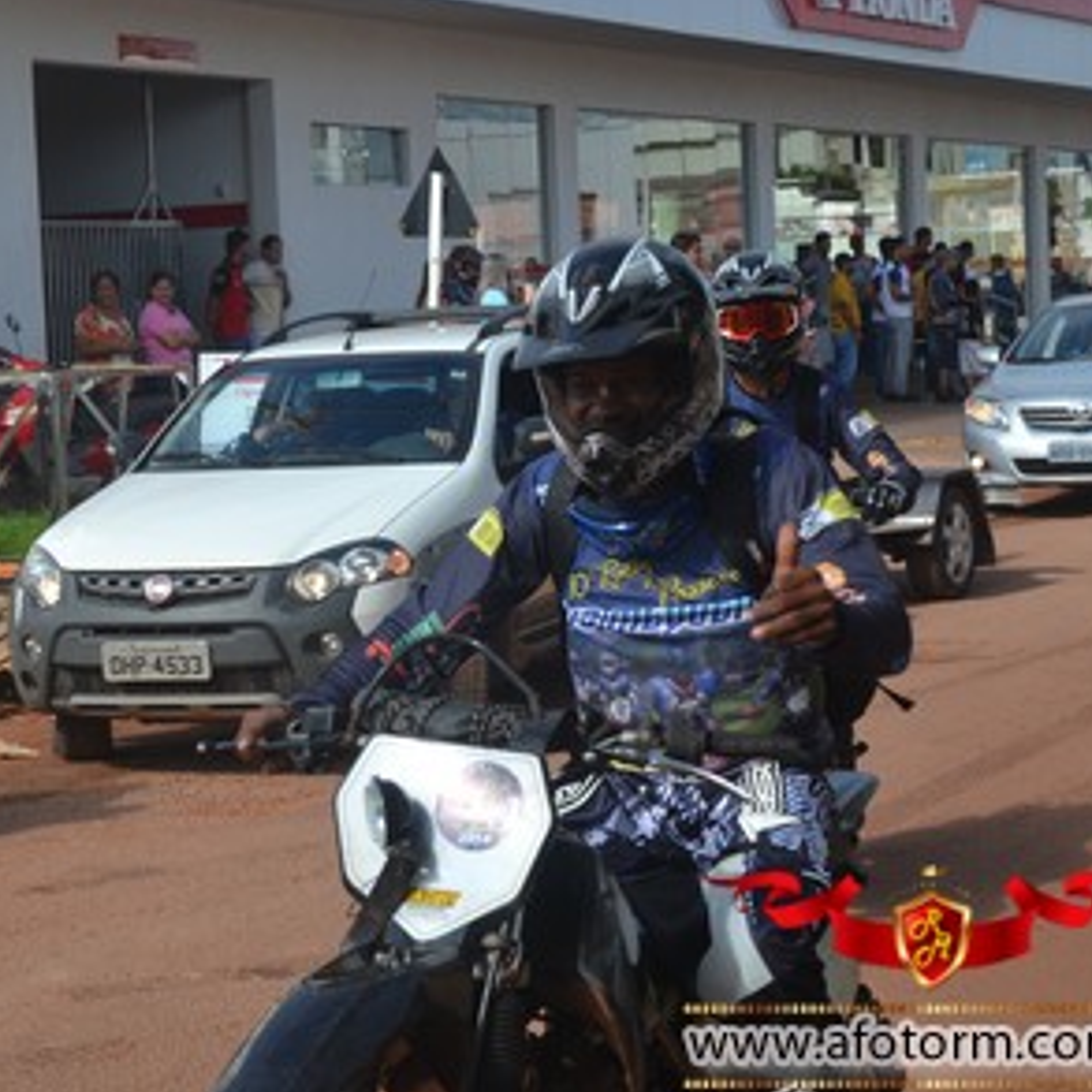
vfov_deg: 17.7
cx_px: 373
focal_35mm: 98
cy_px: 548
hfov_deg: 17.7
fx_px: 3498
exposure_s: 1/250
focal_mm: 50
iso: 100
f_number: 8
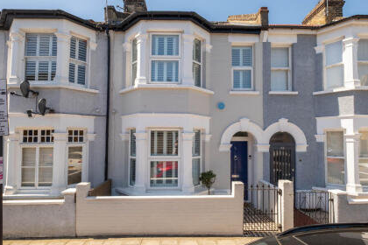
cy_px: 111
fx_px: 174
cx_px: 183
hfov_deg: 93.3
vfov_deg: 70.3
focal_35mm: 17
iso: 400
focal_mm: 10
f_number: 6.4
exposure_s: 1/640
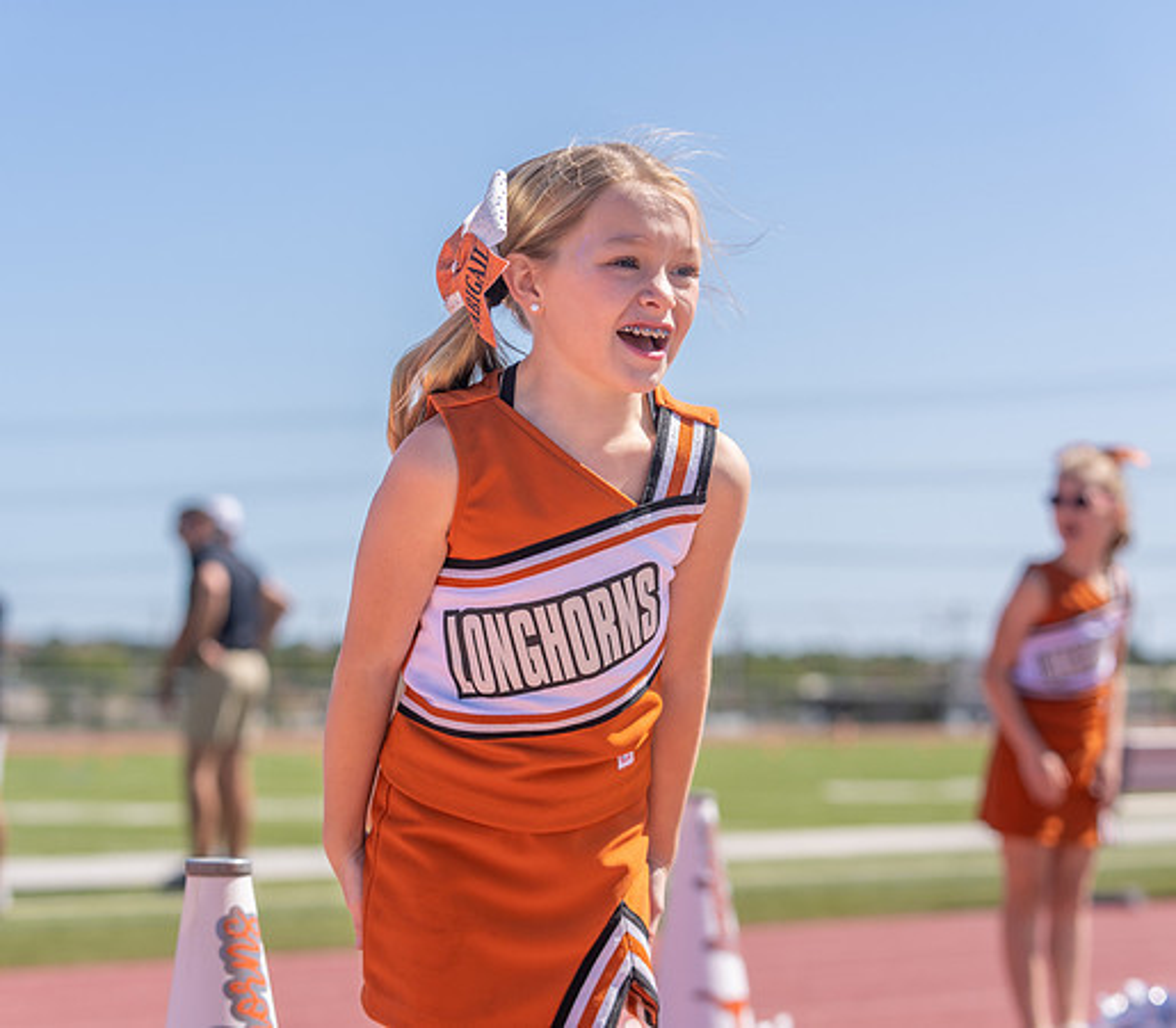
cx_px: 556
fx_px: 3680
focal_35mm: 102
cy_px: 514
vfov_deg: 15.9
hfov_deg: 18.2
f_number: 4
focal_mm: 86
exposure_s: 1/1000
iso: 100
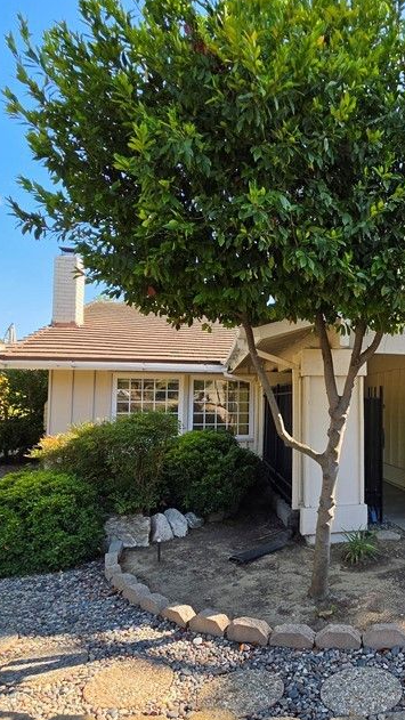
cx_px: 367
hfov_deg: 44.8
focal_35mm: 23
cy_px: 386
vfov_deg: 78.6
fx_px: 439
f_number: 1.9
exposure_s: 1/2000
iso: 64
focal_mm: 2.2
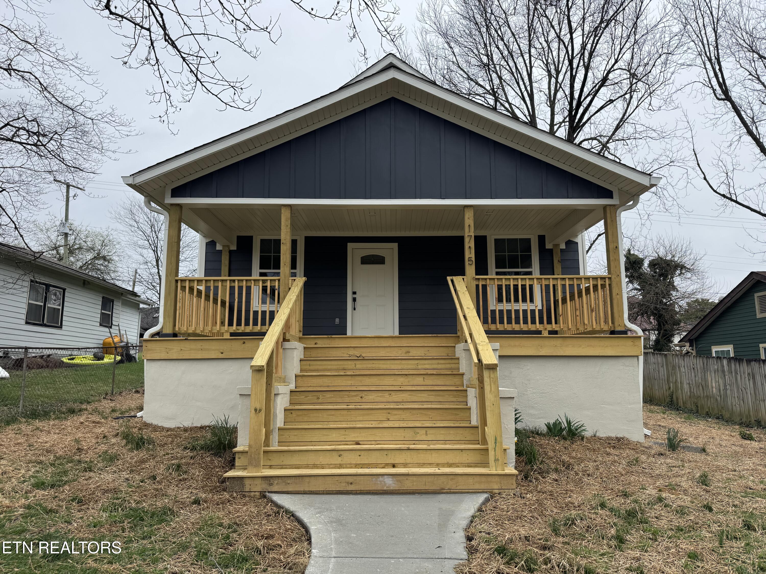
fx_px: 531
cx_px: 383
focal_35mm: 24
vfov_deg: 56.8
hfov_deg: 71.6
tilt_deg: +8.7
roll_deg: +0.9
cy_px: 287
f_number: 1.78
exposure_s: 1/1151
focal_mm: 6.76
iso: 80
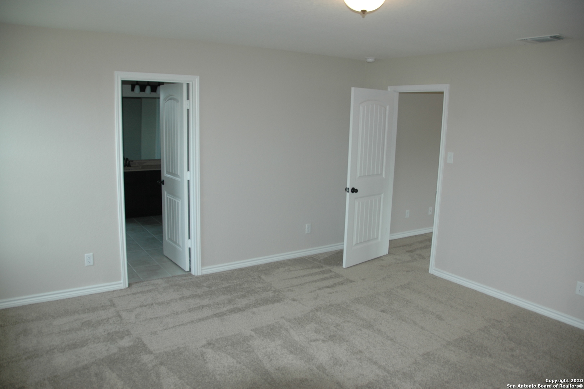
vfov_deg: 47.9
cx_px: 292
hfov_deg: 67.4
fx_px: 438
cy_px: 194
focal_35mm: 27
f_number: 3.5
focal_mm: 18
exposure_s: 1/60
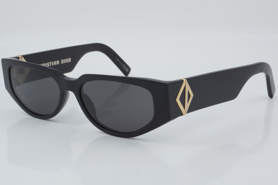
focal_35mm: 75
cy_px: 92
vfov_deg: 18.2
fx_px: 579
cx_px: 139
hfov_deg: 27.0
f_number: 29
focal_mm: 50
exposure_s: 1/4
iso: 100
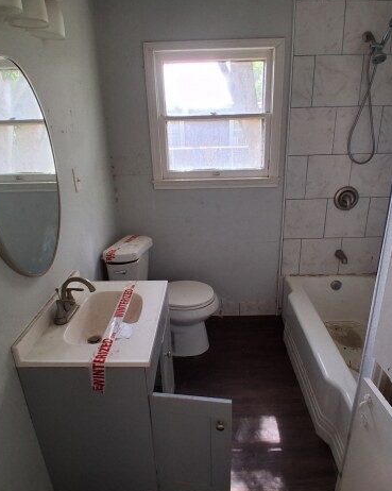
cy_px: 243
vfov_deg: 72.6
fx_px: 334
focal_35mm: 23
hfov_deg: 60.8
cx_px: 207
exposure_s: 1/60
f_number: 2.2
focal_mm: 1.4
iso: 125
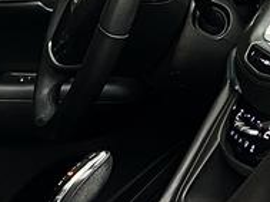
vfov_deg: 8.3
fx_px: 1374
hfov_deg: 11.2
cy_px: 310
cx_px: 123
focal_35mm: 176
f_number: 1.8
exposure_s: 1/60
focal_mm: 4.25
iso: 250
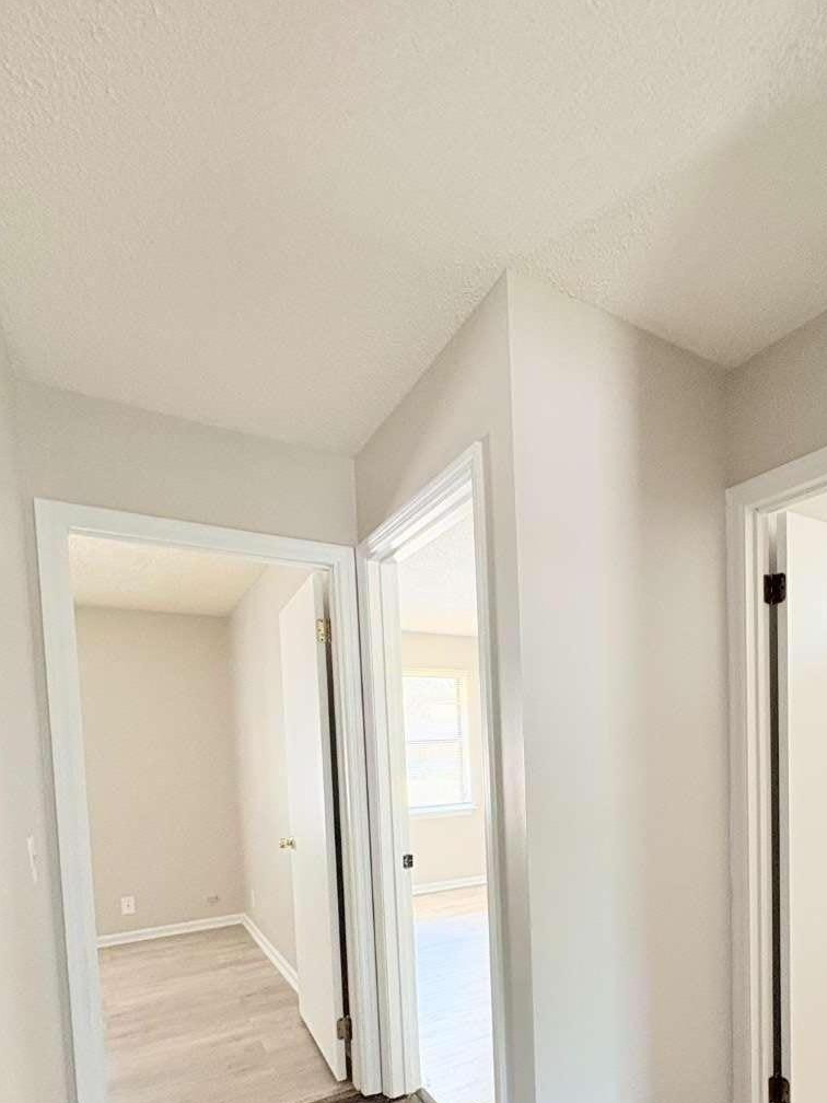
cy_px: 785
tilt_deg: -3.9
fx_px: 637
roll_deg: +1.3
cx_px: 537
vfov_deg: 77.5
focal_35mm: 20
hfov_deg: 64.6
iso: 400
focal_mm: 2.22
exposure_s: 1/60
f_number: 2.2
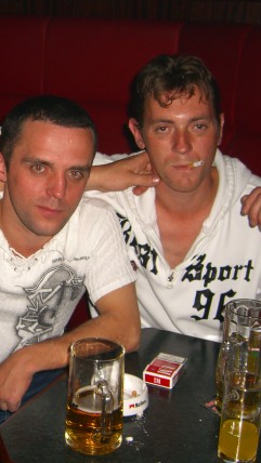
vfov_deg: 36.0
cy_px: 223
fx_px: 713
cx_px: 12
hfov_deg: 20.2
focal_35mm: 58
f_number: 2.8
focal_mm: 7.9
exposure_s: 1/60
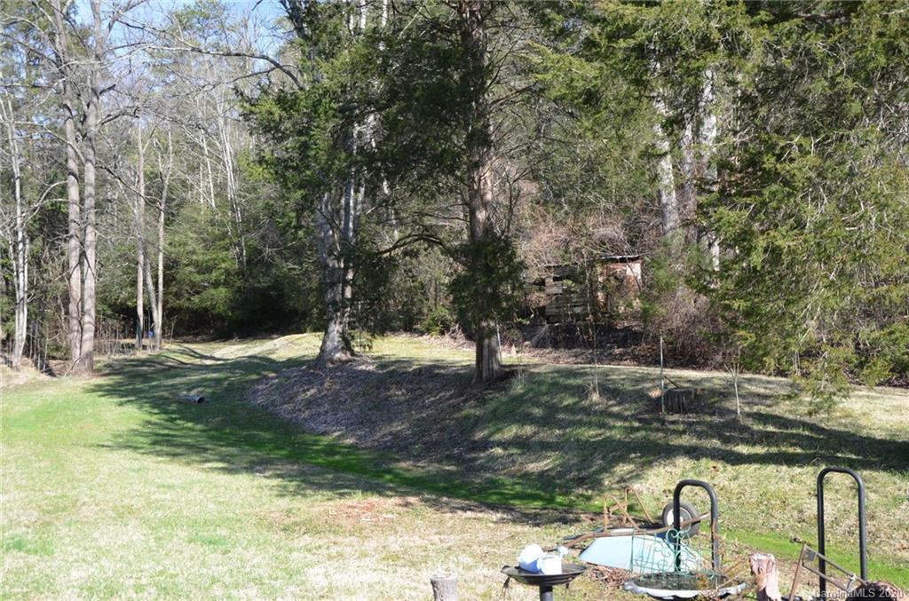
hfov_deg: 53.3
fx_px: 907
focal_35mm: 36
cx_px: 454
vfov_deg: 36.7
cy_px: 300
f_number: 7.1
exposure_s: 1/200
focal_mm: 24
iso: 200
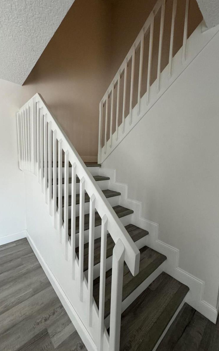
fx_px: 143
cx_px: 112
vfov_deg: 101.5
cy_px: 176
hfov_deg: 74.8
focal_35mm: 15
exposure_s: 1/60
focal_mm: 2.22
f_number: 2.2
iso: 320
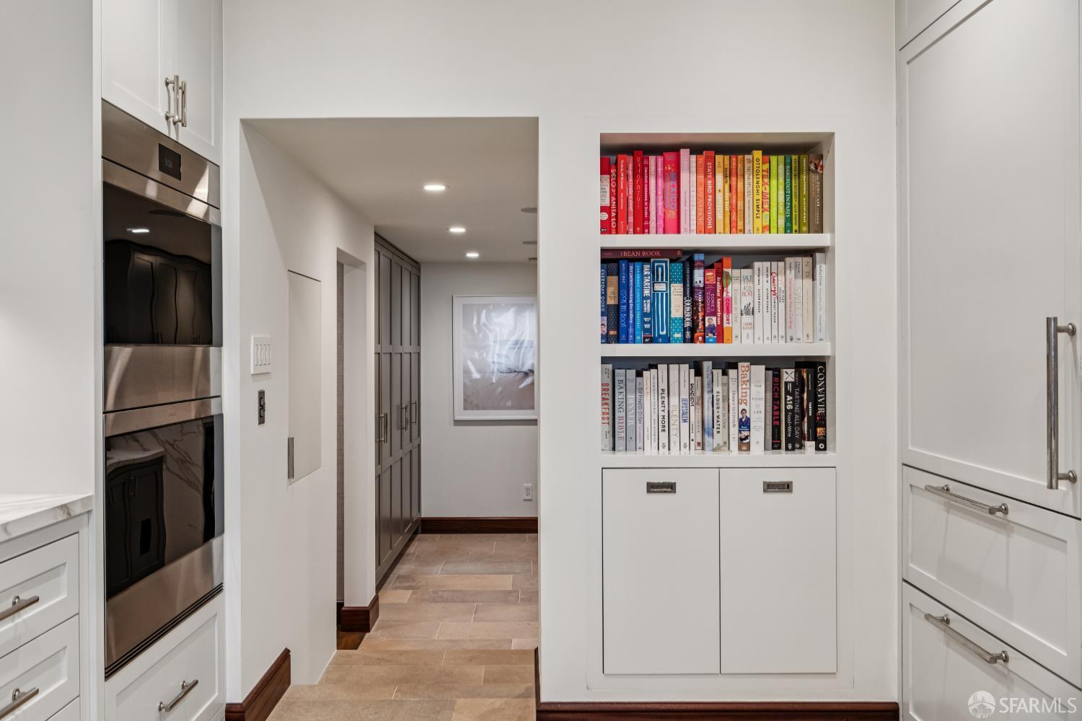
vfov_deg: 42.3
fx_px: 932
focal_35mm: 31
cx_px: 541
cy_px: 360
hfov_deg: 60.3
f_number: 11
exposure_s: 1/30
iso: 640
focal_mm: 31
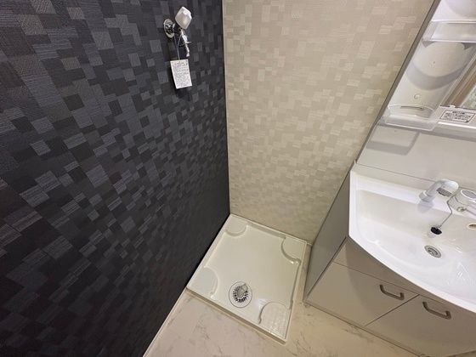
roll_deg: -0.1
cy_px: 178
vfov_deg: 85.7
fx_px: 193
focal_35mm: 14
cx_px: 238
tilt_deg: -41.0
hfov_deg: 102.1
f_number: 2.2
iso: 160
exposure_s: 1/60
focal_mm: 2.22
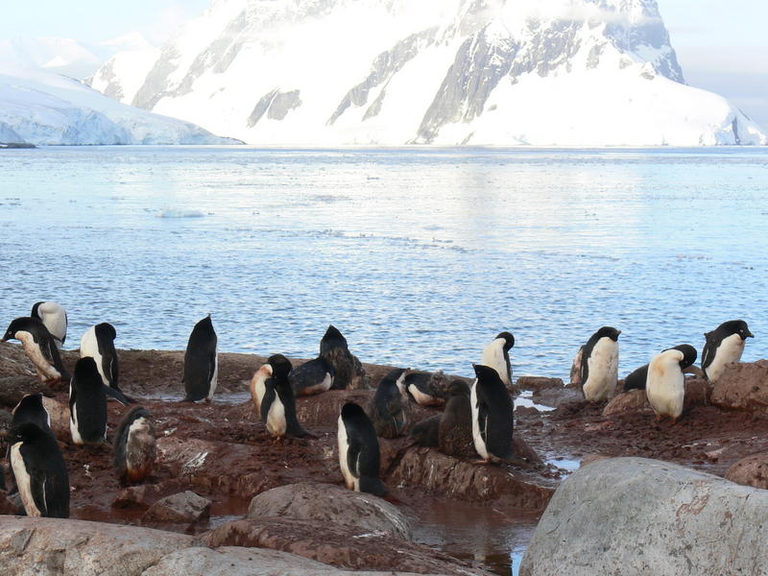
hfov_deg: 14.8
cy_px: 288
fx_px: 2951
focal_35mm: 133
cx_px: 384
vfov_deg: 11.1
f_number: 5.6
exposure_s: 1/100
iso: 80
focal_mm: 22.2
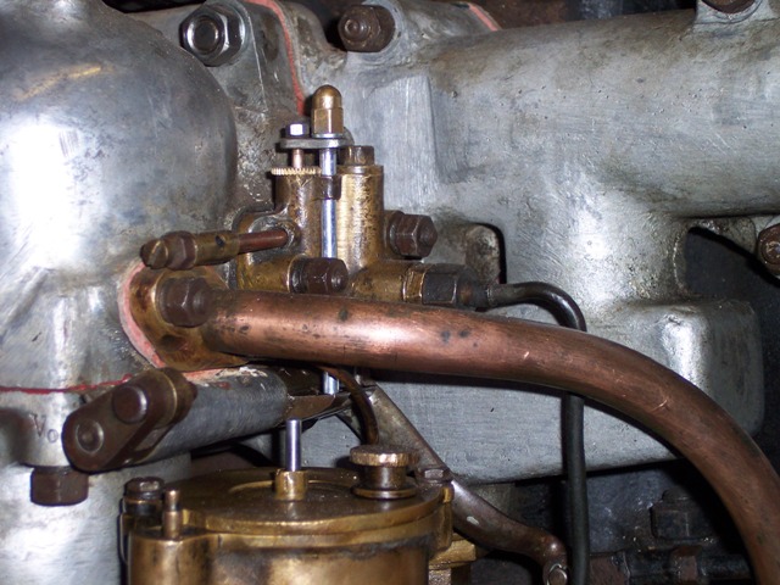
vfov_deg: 14.6
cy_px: 292
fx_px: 2276
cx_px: 390
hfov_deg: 19.4
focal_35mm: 101
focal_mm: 21.3
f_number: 4.8
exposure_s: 1/60
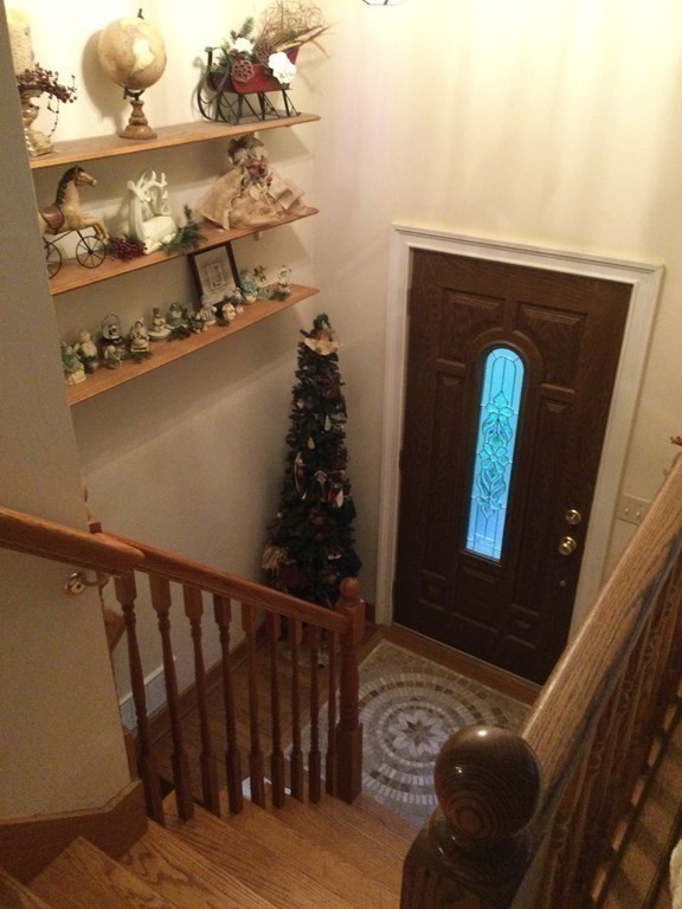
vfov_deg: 58.4
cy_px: 454
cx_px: 341
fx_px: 814
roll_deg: +0.6
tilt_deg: -28.5
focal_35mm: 31
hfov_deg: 45.4
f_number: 2.4
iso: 200
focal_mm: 3.3
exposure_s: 1/20
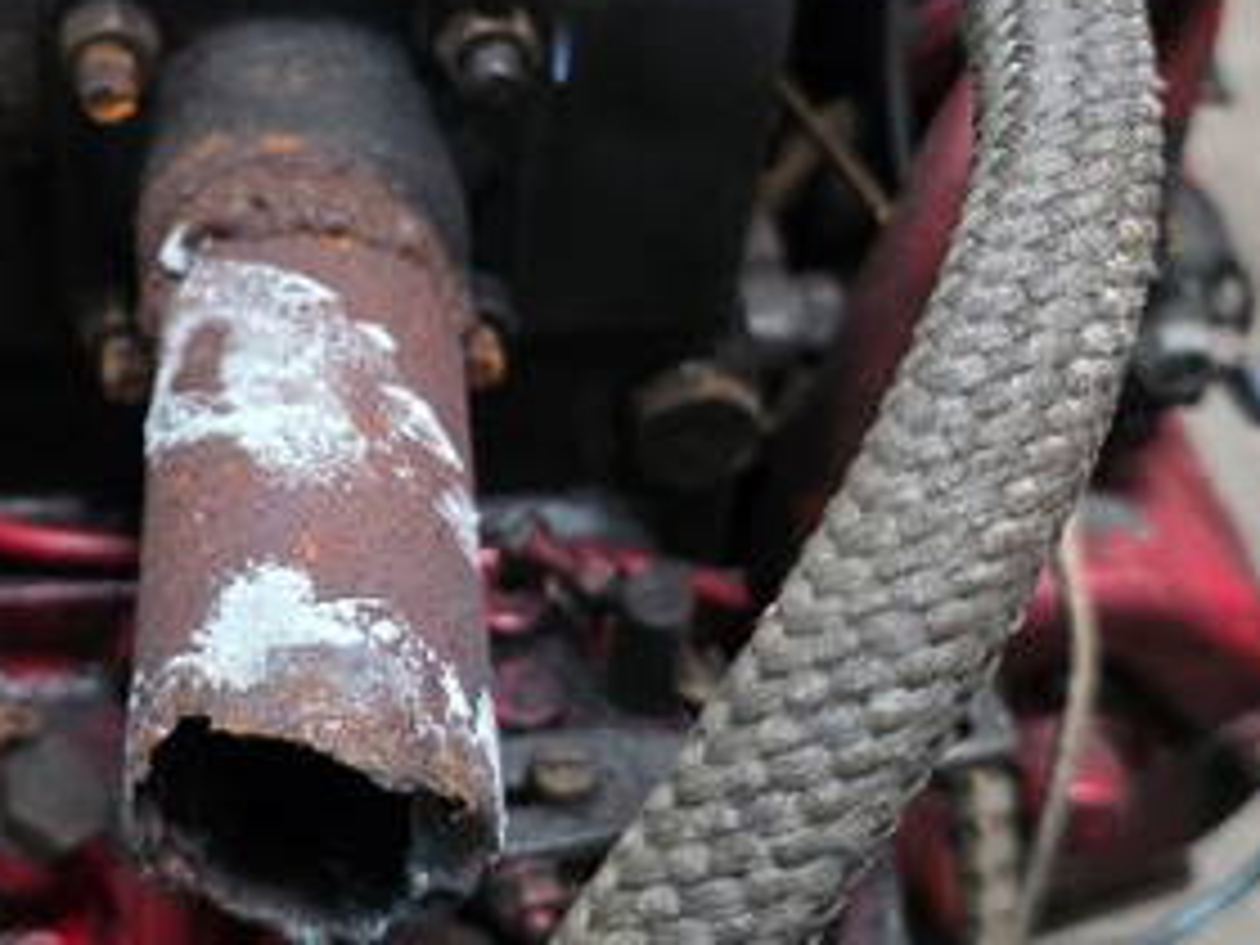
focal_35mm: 62
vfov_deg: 23.5
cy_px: 310
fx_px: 2257
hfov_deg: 30.8
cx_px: 362
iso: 1600
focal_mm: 6.3
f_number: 1.7
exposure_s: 1/100
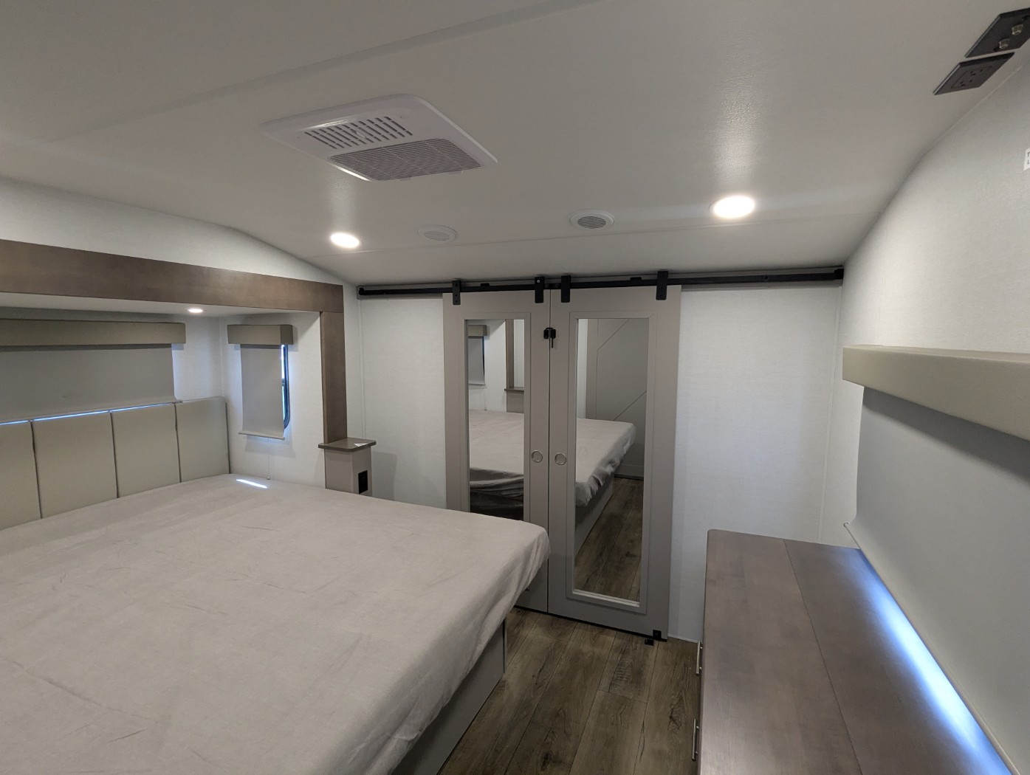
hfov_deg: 94.4
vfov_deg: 78.2
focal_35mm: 16
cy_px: 388
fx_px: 477
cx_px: 515
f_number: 2.2
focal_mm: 2.35
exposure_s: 1/43
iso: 146
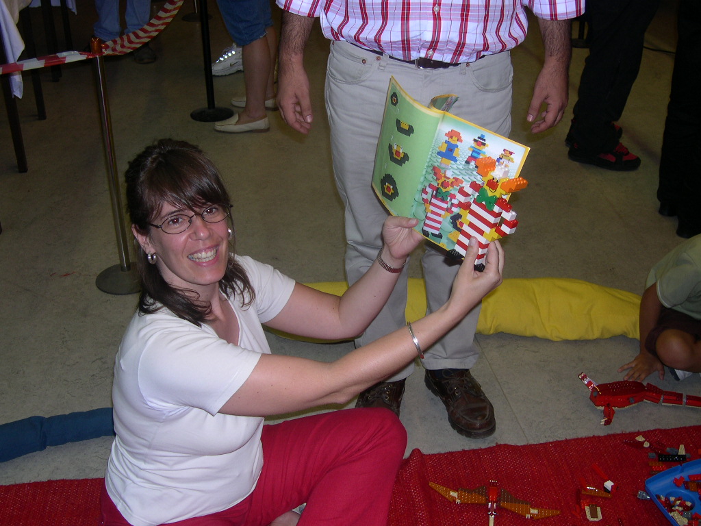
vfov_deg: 34.3
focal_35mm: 42
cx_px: 350
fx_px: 851
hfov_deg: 44.8
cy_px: 263
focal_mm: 9
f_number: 2.9
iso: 100
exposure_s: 1/60
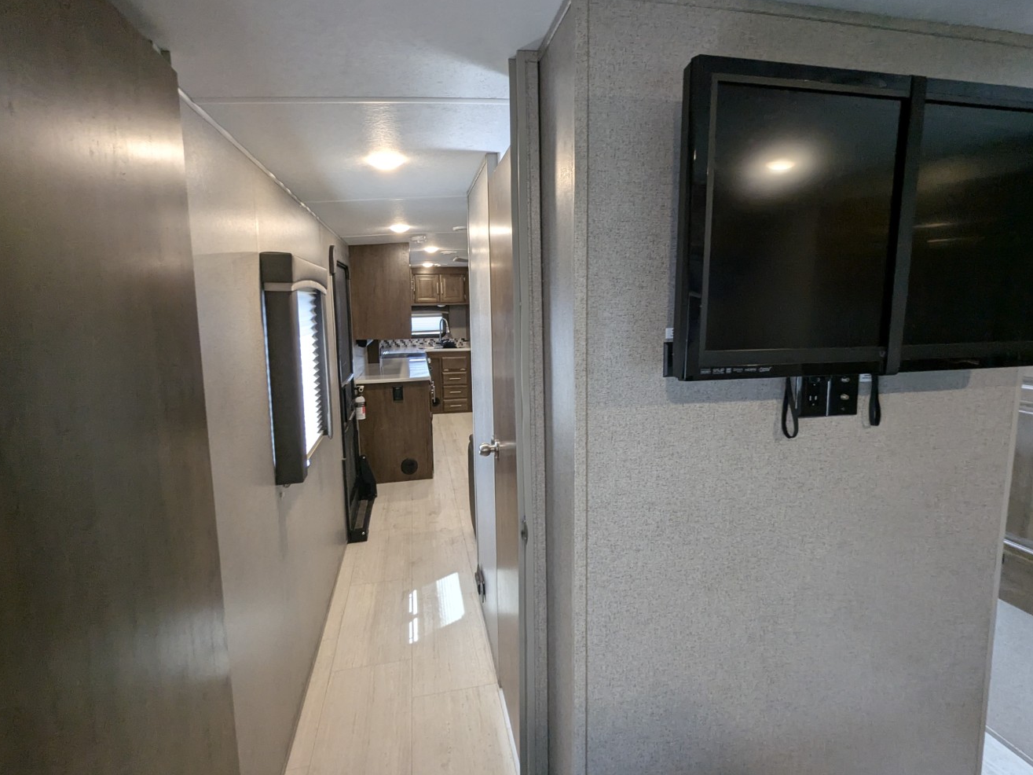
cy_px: 371
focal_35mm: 17
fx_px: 507
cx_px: 530
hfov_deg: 91.0
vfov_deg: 74.7
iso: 208
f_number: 2.2
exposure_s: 1/52
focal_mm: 2.35
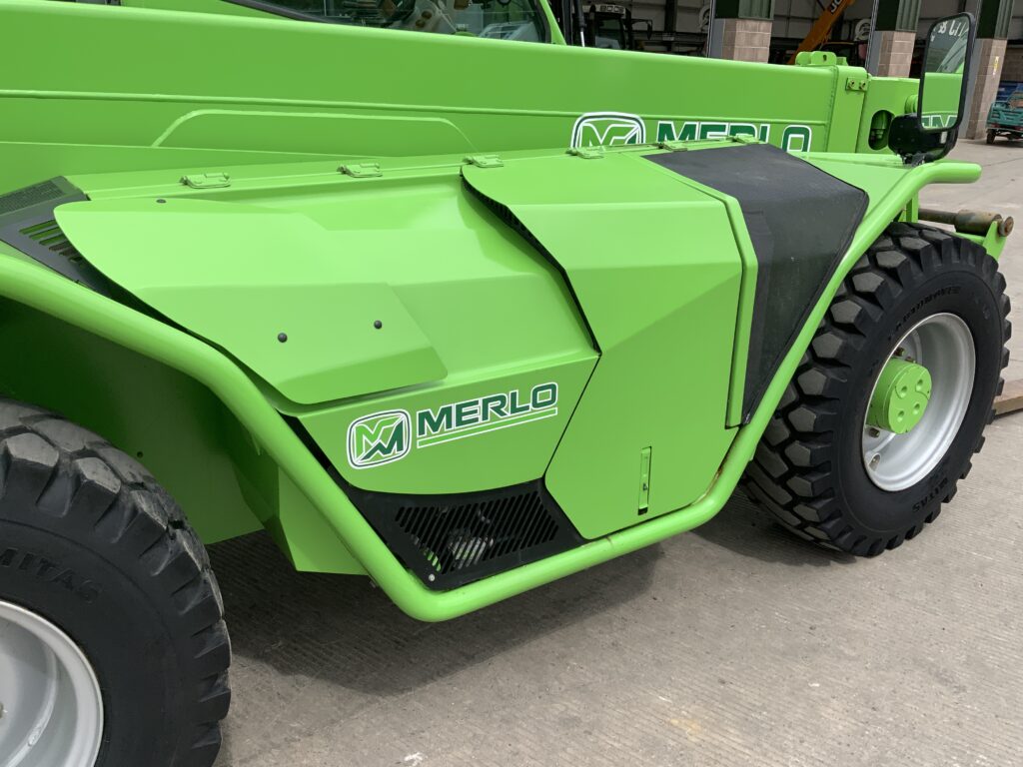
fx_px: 857
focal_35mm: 29
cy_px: 384
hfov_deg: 61.7
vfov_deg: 48.2
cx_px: 512
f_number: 1.8
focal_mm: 3
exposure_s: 1/1121
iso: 16
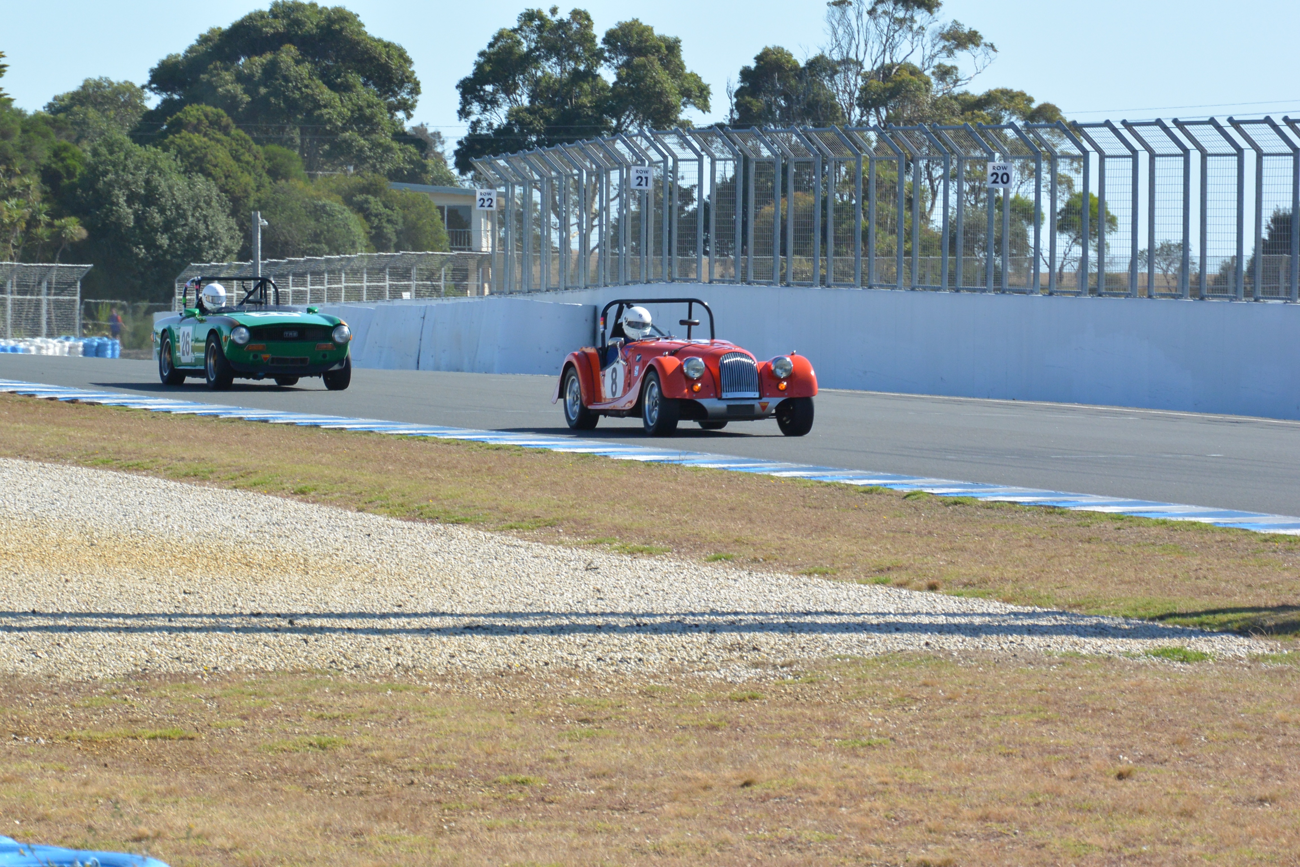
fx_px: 9821
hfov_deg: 7.6
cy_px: 434
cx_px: 650
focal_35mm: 272
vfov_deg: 5.1
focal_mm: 100.9
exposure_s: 1/800
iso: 160
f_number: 5.3
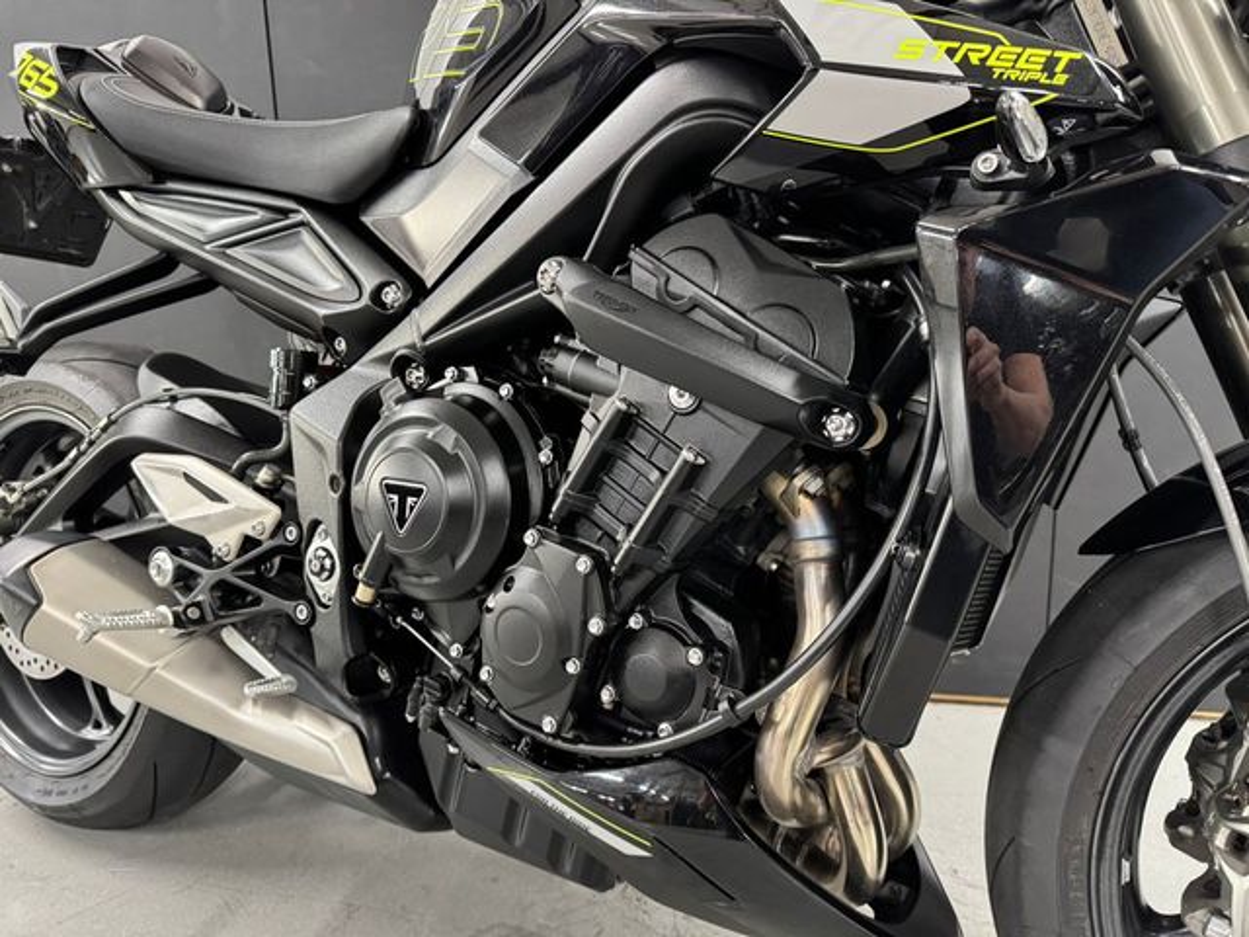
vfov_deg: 56.8
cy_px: 468
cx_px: 624
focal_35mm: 24
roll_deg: +2.2
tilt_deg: -11.0
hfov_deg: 71.6
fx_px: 866
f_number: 1.78
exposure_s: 1/50
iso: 500
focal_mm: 6.76
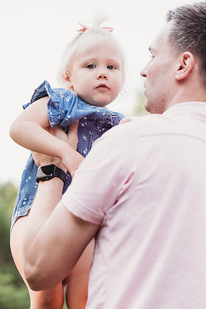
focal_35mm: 85
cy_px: 154
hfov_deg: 16.1
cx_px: 103
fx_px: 730
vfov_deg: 23.9
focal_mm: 85
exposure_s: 1/200
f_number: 2.8
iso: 160
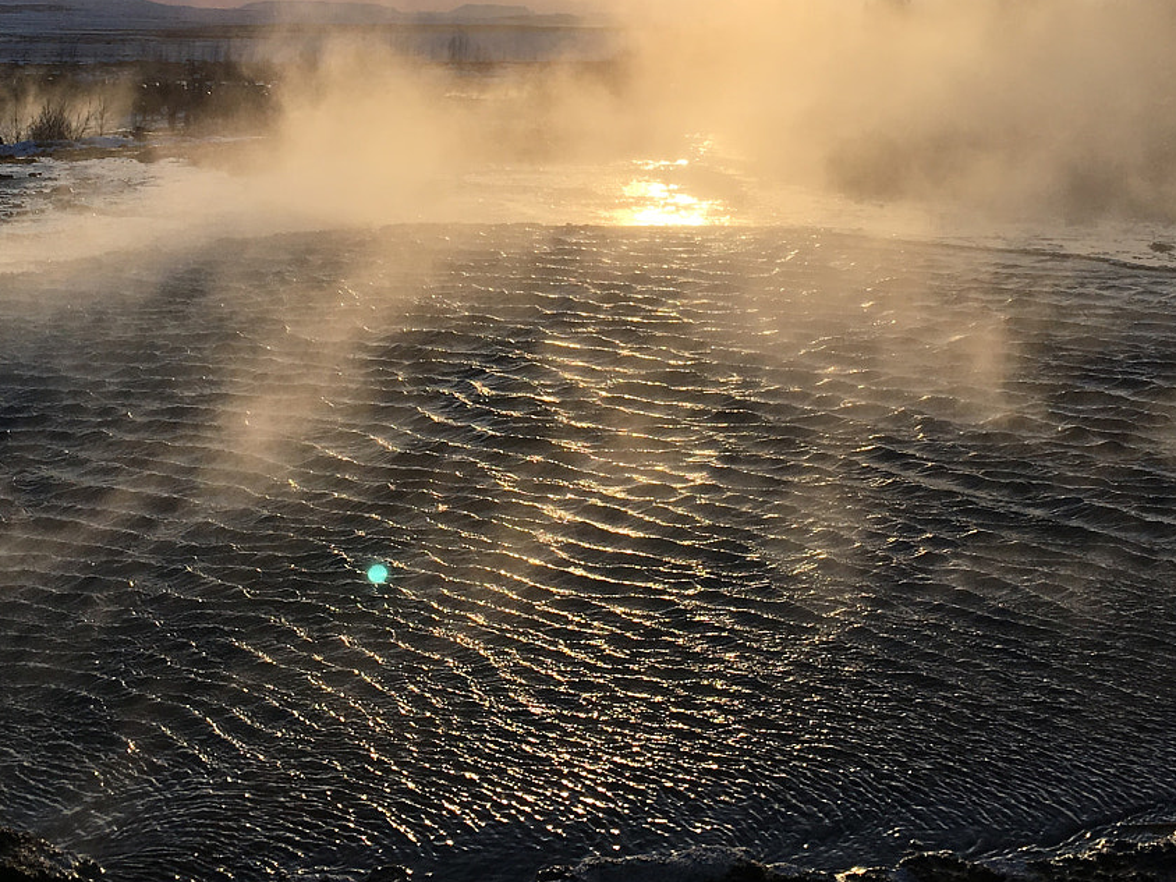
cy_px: 217
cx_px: 536
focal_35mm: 55
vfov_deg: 26.2
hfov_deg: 34.9
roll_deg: +0.7
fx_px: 1869
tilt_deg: -5.3
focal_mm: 4.15
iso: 25
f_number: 2.2
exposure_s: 1/2849
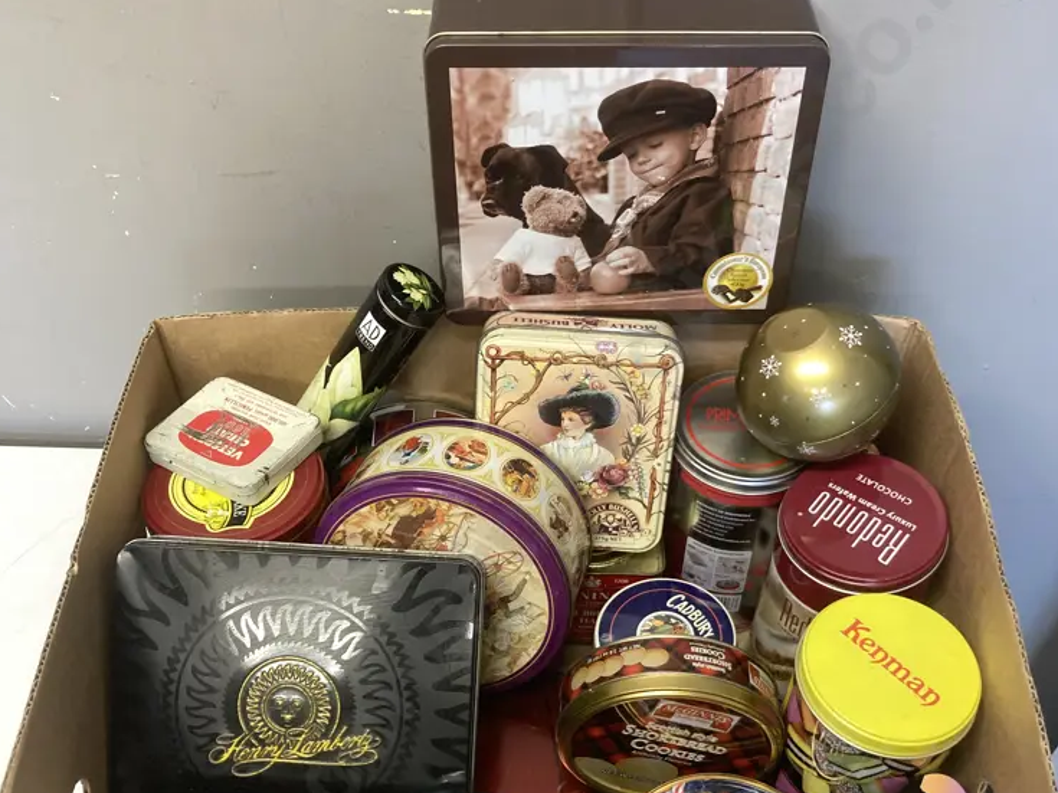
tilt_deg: -50.7
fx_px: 1192
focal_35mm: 39
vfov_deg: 36.6
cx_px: 540
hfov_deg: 47.9
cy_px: 504
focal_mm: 3.99
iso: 100
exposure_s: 1/50
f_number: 1.8
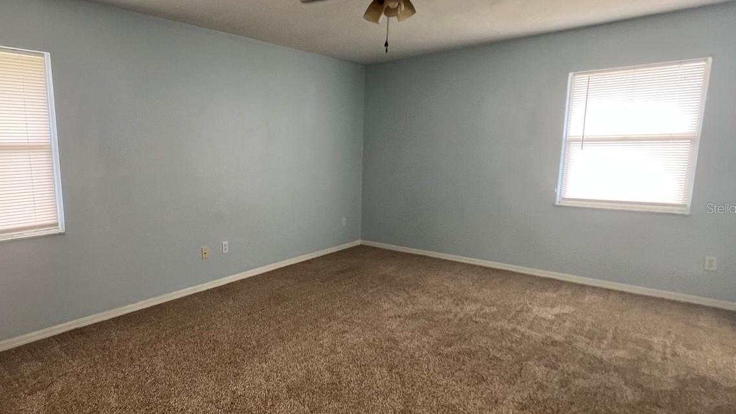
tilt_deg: -6.4
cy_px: 208
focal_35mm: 20
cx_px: 248
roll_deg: +0.0
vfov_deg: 55.9
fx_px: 390
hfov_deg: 83.8
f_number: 1.8
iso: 125
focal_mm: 1.57
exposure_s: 1/60
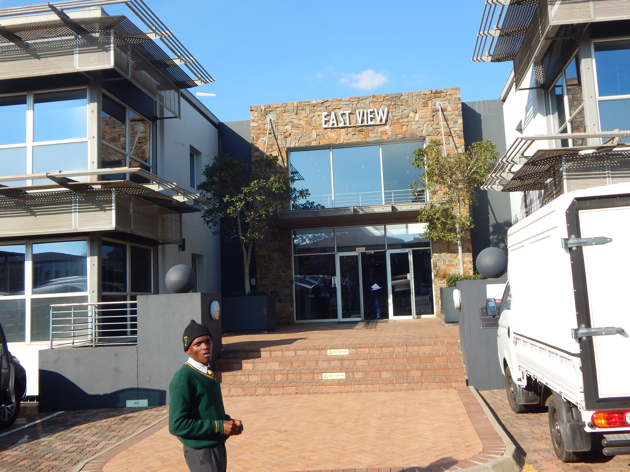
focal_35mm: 34
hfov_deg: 54.0
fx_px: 619
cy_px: 236
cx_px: 315
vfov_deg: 41.8
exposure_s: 1/800
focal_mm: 6.1
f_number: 3.3
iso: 125
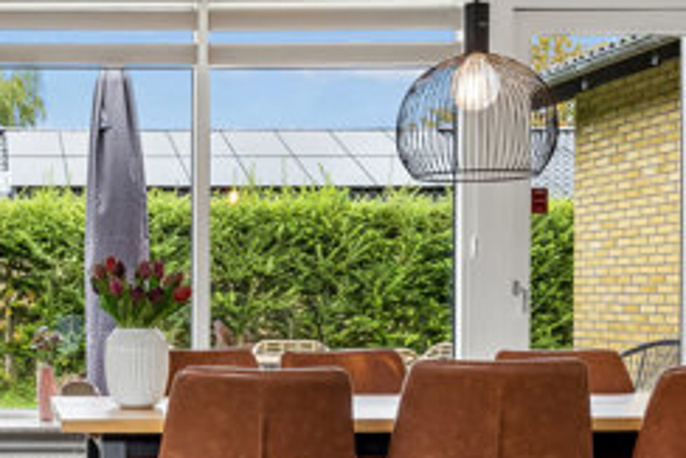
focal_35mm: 72
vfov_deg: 18.9
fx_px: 1373
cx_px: -34
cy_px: 327
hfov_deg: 26.3
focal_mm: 22
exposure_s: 1/6
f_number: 8
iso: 200
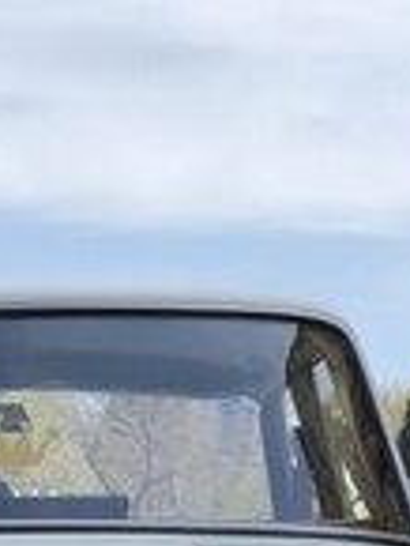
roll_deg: +2.1
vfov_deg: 10.9
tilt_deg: +0.2
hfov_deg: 8.3
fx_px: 2807
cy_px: 685
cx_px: -41
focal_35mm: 178
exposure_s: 1/827
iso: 16
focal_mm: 6
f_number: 2.4
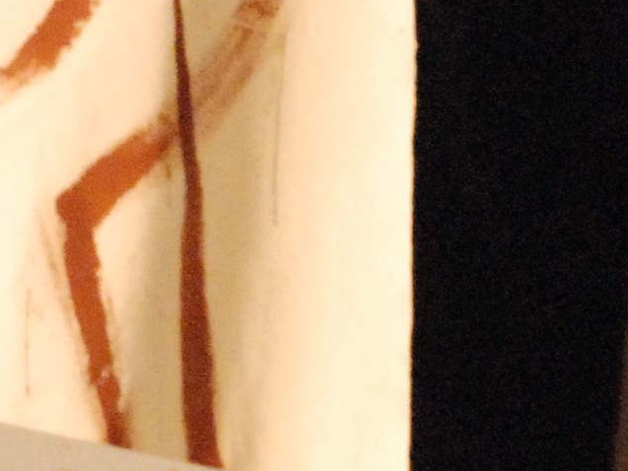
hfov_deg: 3.2
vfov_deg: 2.4
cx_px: 1302
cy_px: 382
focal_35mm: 614
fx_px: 11141
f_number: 7.1
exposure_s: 1/60
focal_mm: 70
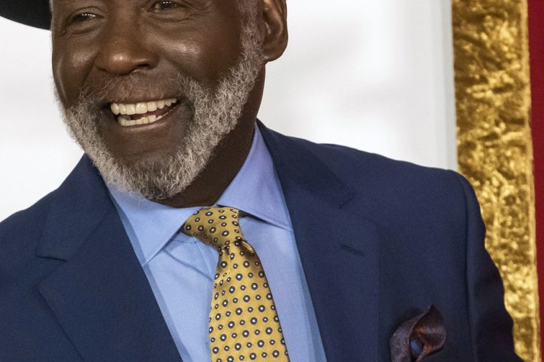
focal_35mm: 184
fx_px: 2780
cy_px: 101
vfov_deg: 7.5
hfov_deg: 11.2
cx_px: 225
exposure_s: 1/250
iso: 5000
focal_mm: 74.4
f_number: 2.8
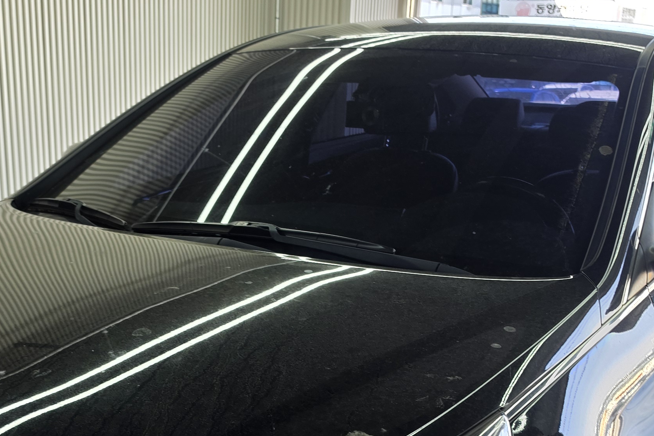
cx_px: 269
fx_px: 1035
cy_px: 494
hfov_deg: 35.0
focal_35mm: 57
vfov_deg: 22.3
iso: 40
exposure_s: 1/120
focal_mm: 6.5
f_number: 1.4
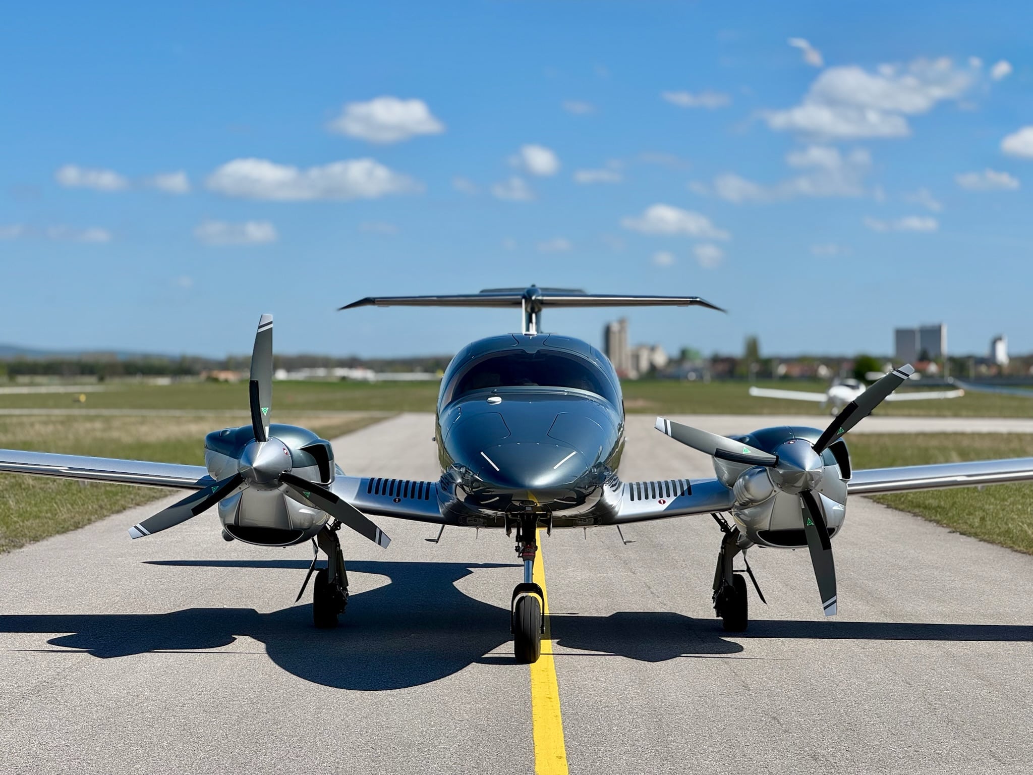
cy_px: 388
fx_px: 2298
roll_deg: -0.1
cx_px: 516
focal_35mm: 77
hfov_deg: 25.3
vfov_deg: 19.1
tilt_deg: -1.5
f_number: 2.8
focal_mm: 9
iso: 25
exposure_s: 1/1167
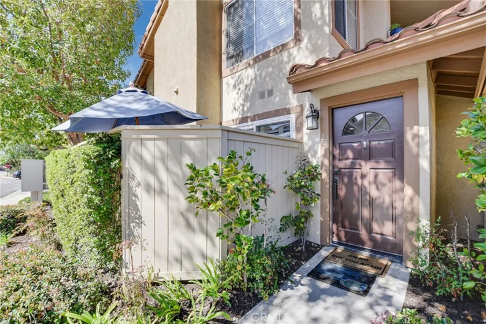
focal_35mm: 15
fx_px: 202
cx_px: 243
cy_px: 162
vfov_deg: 77.3
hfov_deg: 100.4
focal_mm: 10
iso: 800
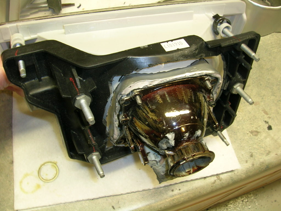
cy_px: 106
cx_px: 140
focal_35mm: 35
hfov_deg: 52.6
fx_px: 284
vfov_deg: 40.7
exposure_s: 1/3
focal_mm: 5.4
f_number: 4.8
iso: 50
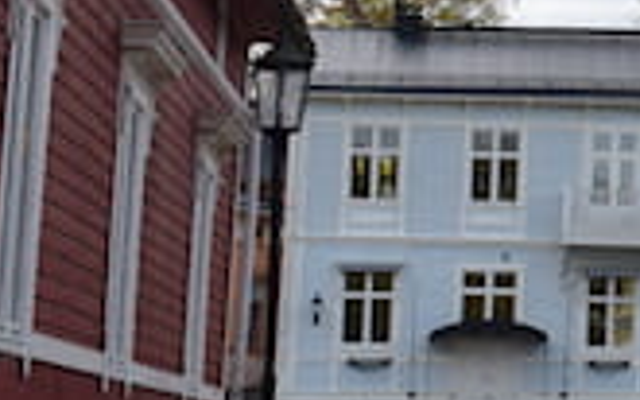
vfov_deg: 7.3
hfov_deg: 10.7
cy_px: -33
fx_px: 3104
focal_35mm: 178
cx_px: 1334
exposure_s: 1/400
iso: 200
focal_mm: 24
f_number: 10
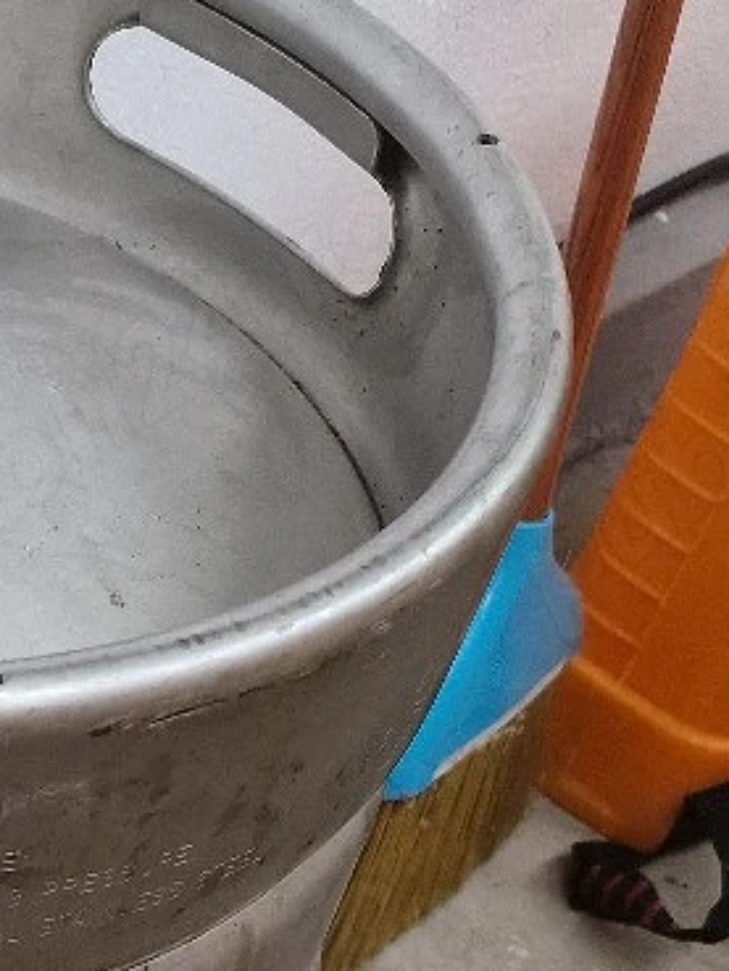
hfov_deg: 16.2
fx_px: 2329
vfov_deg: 21.7
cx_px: -387
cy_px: 1188
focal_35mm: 83
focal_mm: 6.4
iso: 50
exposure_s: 1/100
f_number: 1.8
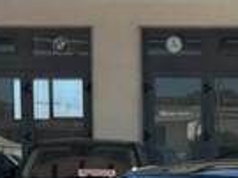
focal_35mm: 201
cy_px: 332
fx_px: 1381
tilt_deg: -7.8
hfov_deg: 9.8
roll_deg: -0.7
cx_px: 221
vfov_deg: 7.2
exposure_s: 1/5556
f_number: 1.78
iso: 100
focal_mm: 6.86
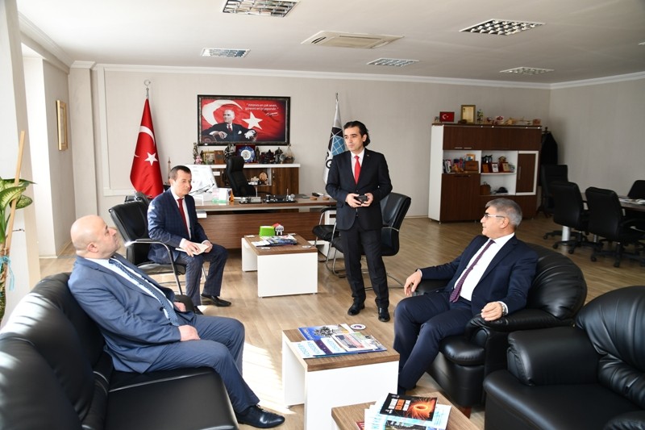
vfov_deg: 43.6
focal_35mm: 30
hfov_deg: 61.9
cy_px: 215
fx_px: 537
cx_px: 322
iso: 200
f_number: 4
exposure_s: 1/60
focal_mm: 20
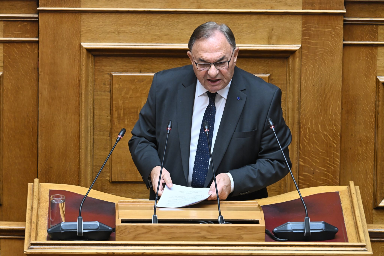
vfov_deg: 3.6
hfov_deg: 5.4
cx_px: 192
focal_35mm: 380
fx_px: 4053
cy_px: 128
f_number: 6
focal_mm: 380
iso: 3600
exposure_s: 1/200
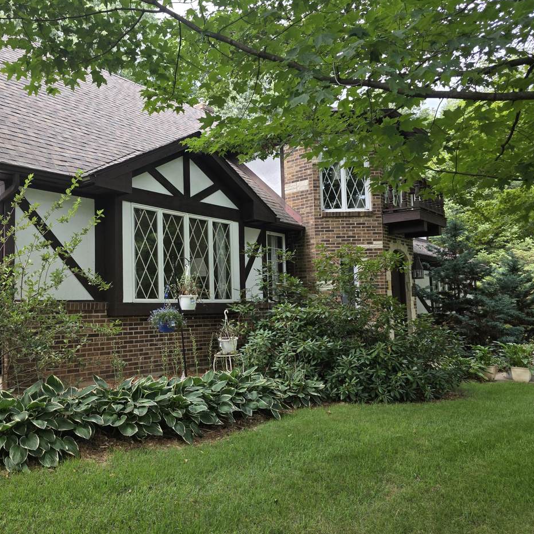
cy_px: 272
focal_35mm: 28
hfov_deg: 56.0
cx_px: 174
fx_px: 489
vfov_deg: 57.3
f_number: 1.7
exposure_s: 1/359
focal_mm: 6.3
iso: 50
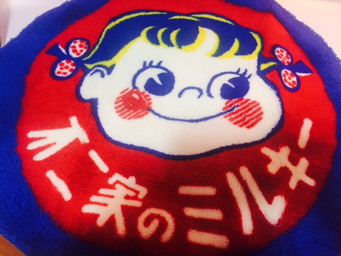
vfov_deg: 48.2
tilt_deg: -55.4
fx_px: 286
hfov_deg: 61.7
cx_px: 170
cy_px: 128
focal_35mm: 29
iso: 64
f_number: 2.2
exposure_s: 1/33
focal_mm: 4.15
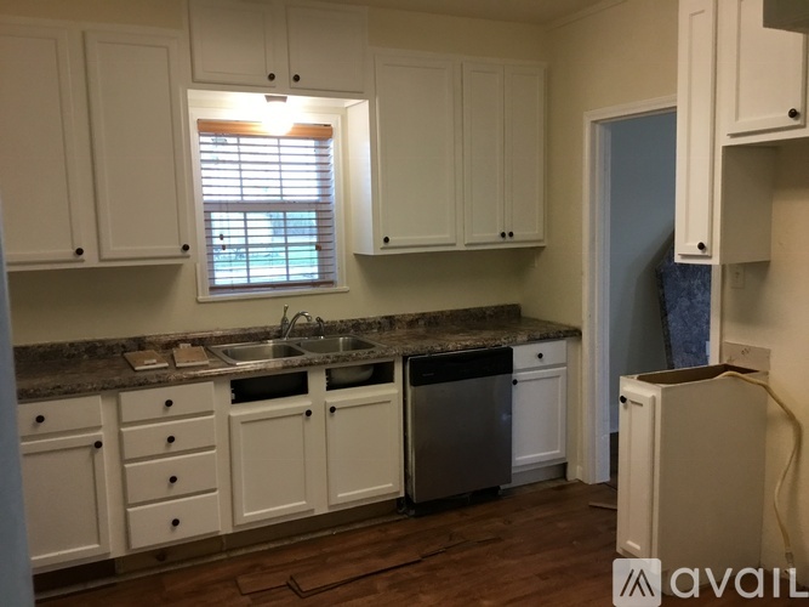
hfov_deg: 58.4
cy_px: 304
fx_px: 724
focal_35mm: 31
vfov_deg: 45.4
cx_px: 404
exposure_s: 1/30
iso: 50
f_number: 2.4
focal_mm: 3.3
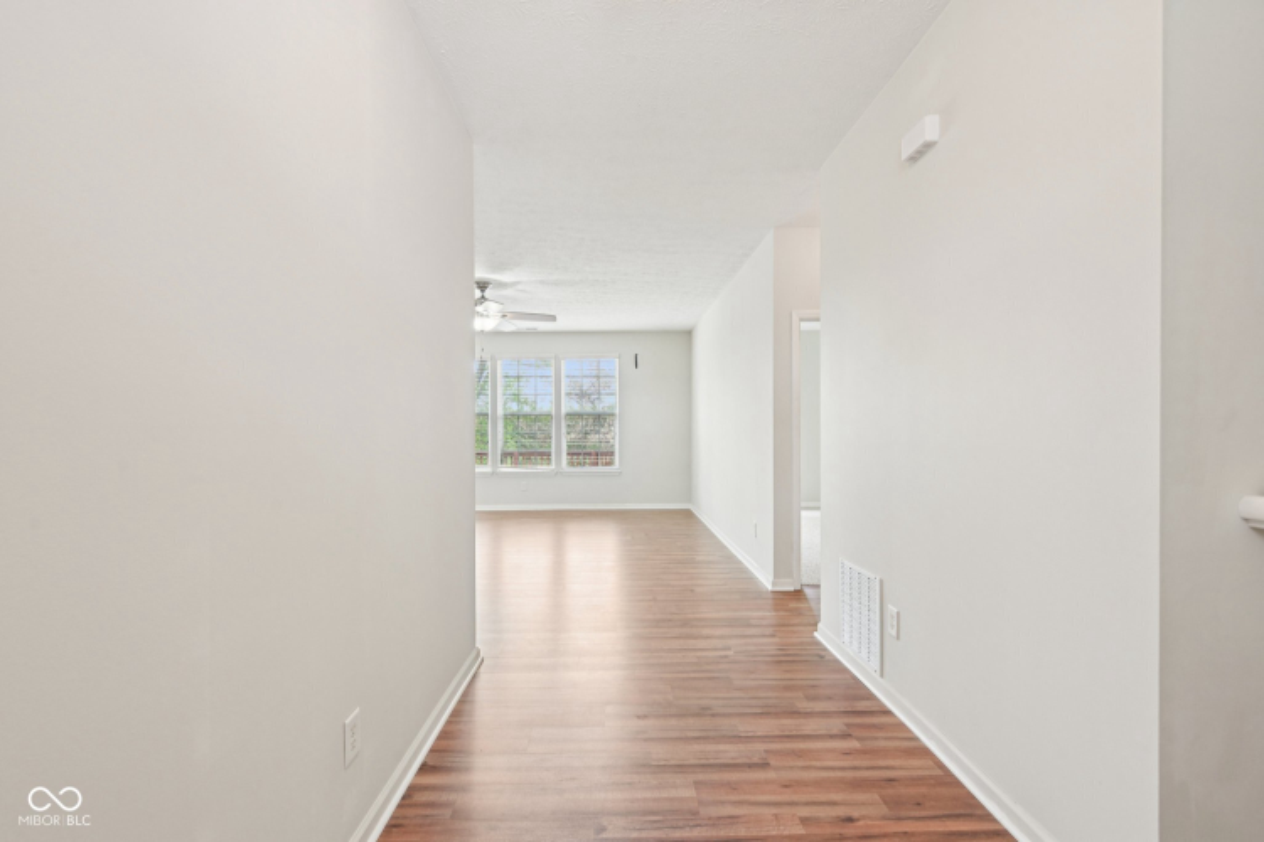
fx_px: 562
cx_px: 632
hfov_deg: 96.7
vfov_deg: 73.7
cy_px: 421
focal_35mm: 16
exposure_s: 1/15
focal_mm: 16
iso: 280
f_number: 8
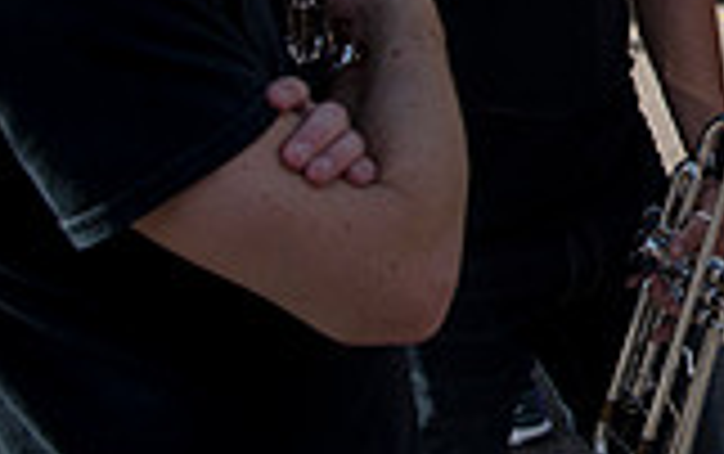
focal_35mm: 88
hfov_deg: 20.6
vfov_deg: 13.9
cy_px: -245
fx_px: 1738
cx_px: 1043
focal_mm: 24
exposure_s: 1/1250
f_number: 4.5
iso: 250
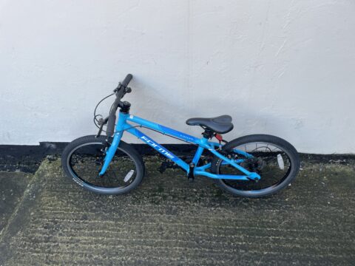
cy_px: 133
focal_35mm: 26
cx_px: 178
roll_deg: +1.2
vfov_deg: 53.1
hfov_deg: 67.3
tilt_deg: -42.3
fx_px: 267
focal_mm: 4.2
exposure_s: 1/132
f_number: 1.6
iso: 32
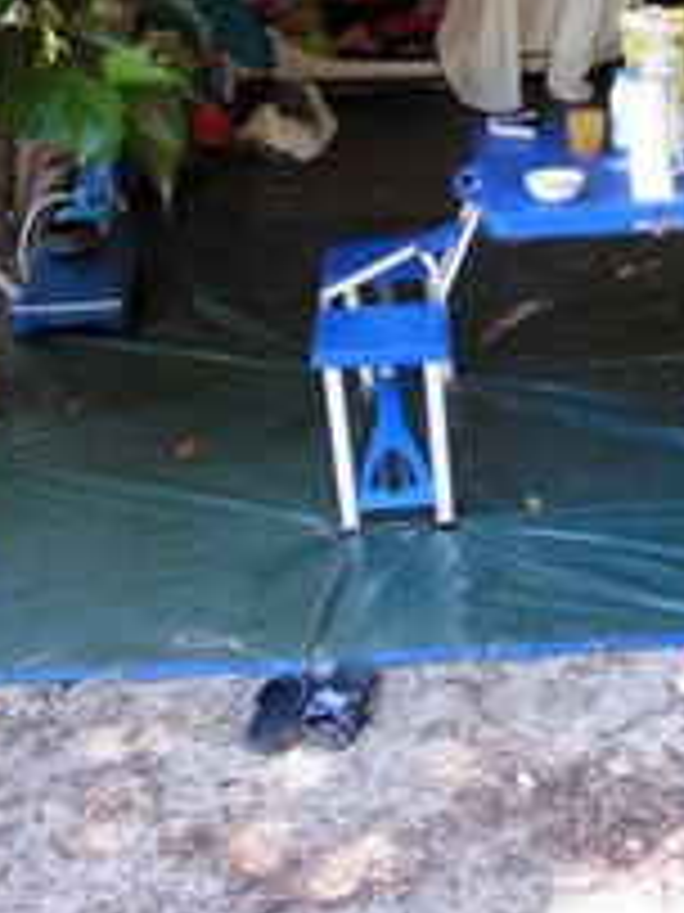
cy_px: 139
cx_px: 518
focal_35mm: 72
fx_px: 1899
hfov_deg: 20.3
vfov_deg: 26.4
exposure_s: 1/30
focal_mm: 6.3
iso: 203
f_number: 3.5
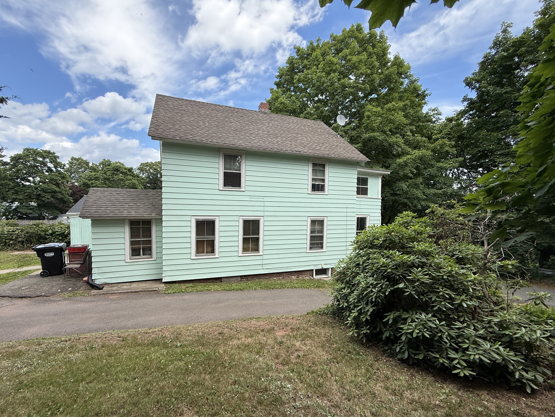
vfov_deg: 81.7
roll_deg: -1.2
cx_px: 264
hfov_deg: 98.1
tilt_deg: -2.2
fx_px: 240
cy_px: 220
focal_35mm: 15
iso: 64
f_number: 2.2
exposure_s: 1/760
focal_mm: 2.22
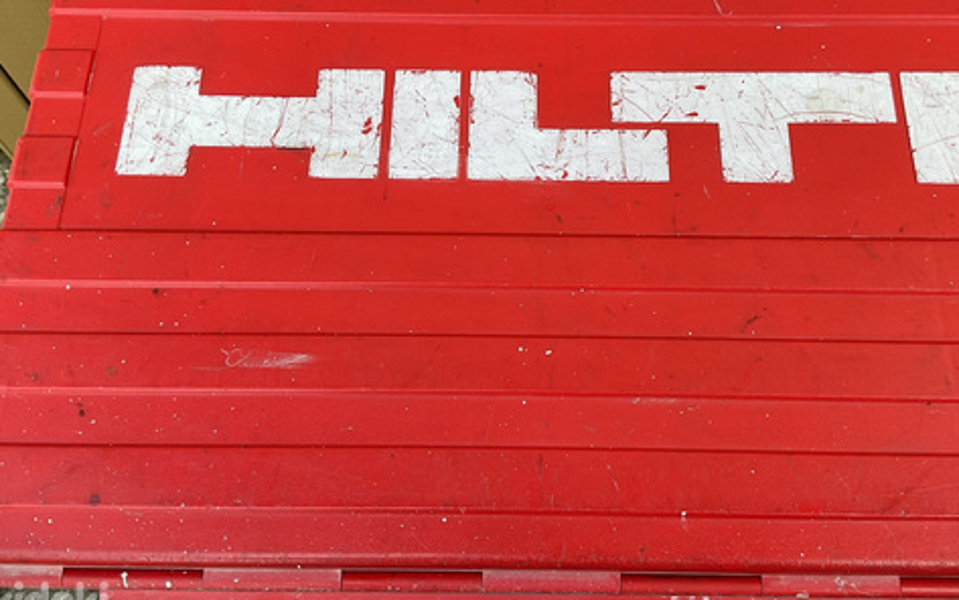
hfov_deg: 50.3
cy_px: 215
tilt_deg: -63.9
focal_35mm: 39
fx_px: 1020
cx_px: 515
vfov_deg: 32.6
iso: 16
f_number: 1.8
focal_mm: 3
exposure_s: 1/147
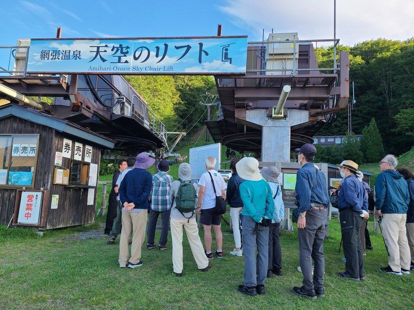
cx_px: 207
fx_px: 311
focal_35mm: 26
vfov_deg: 53.1
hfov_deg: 67.3
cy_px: 155
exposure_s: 1/369
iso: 40
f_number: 1.8
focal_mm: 5.4
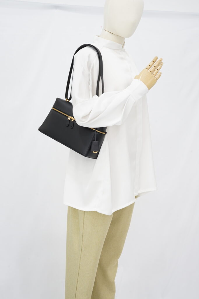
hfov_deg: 27.0
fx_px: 414
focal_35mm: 50
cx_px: 100
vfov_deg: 39.6
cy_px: 150
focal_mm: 50
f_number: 10
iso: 640
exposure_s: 1/2.5
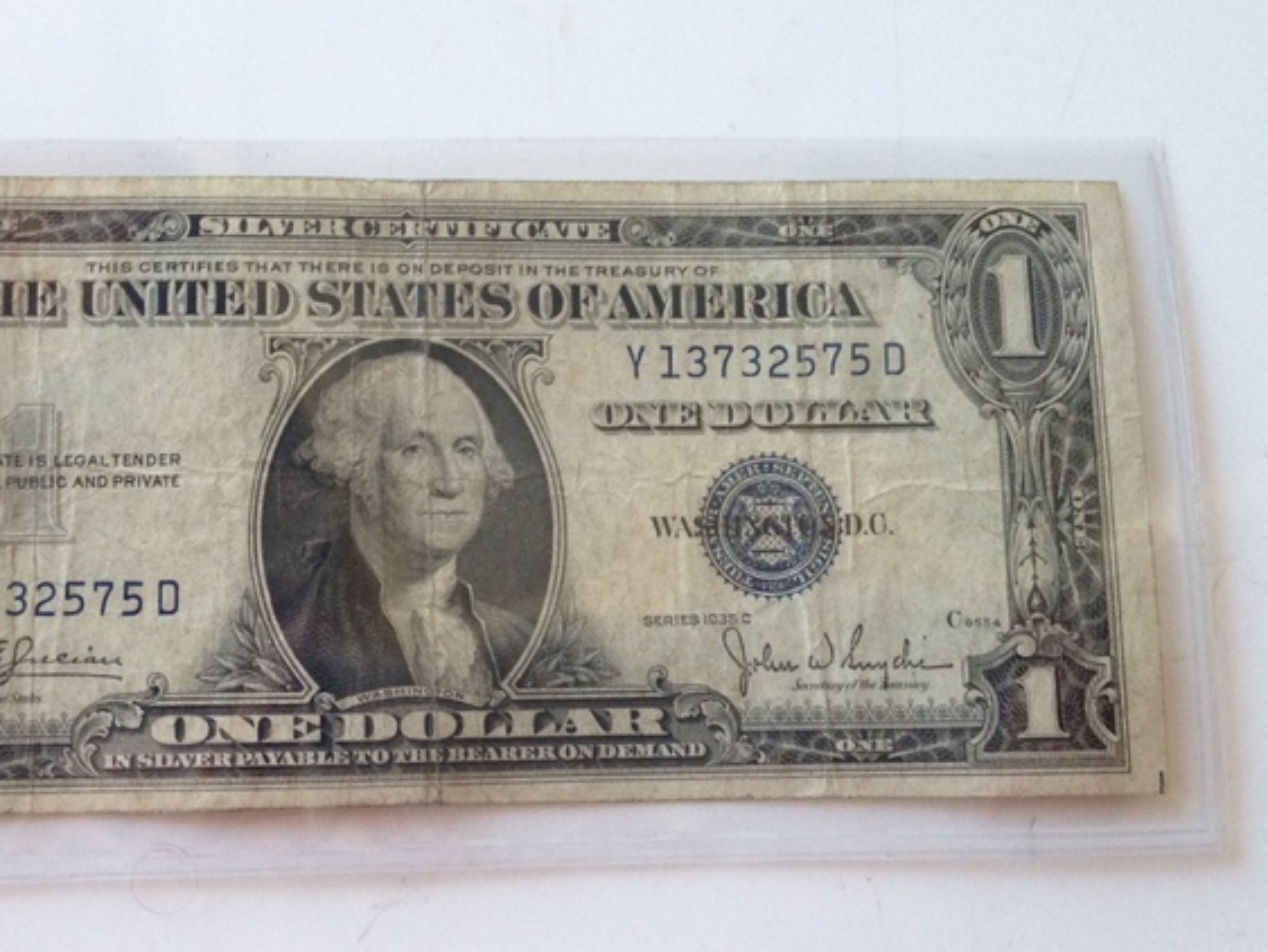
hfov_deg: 40.8
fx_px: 1686
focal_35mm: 46
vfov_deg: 31.5
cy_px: 435
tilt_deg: -82.1
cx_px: 443
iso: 160
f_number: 2.4
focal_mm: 4.12
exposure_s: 1/20
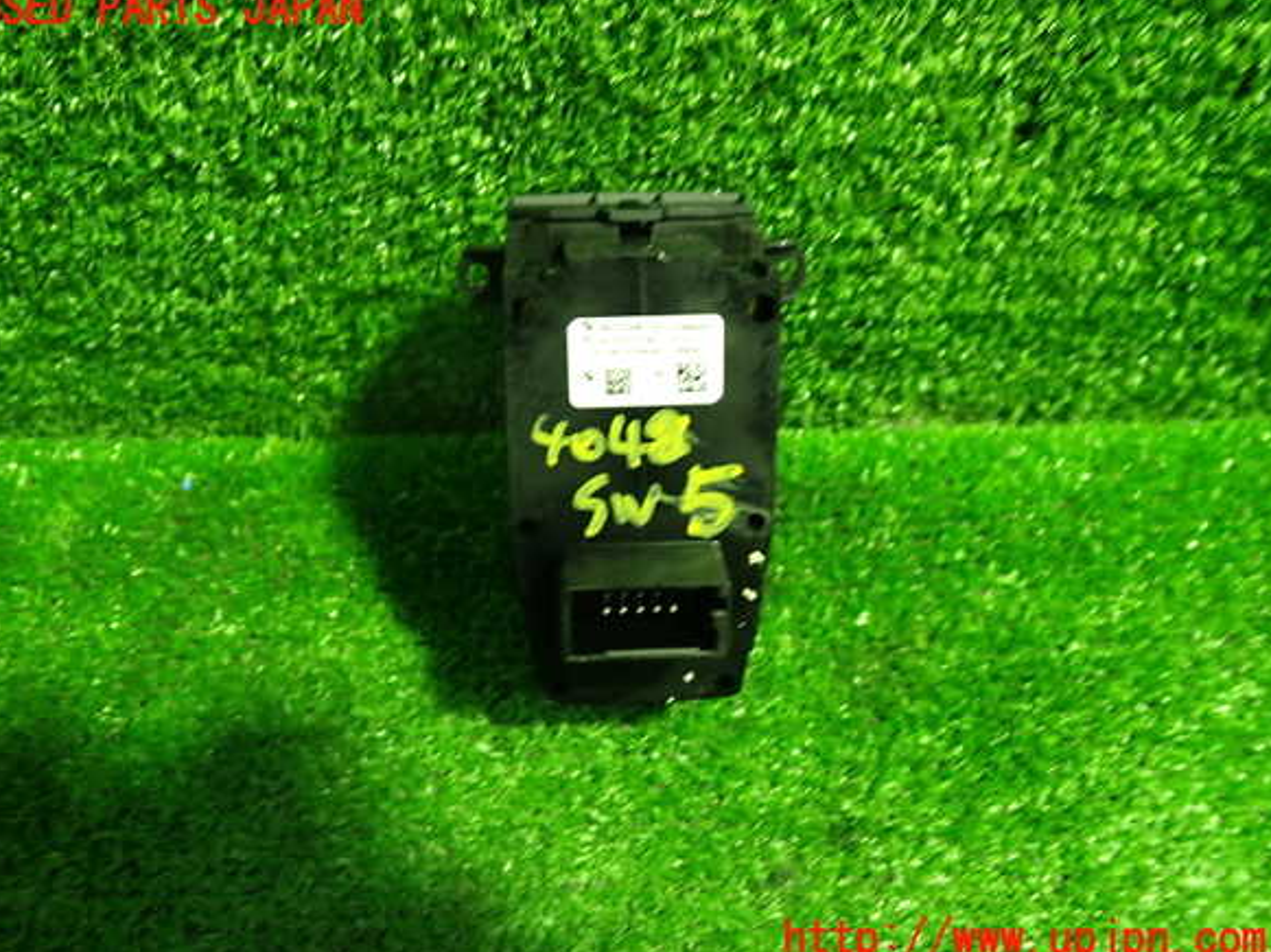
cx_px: 621
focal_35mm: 31
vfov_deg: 45.4
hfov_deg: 58.4
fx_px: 1138
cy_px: 475
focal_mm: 5.4
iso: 500
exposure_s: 1/30
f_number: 2.3
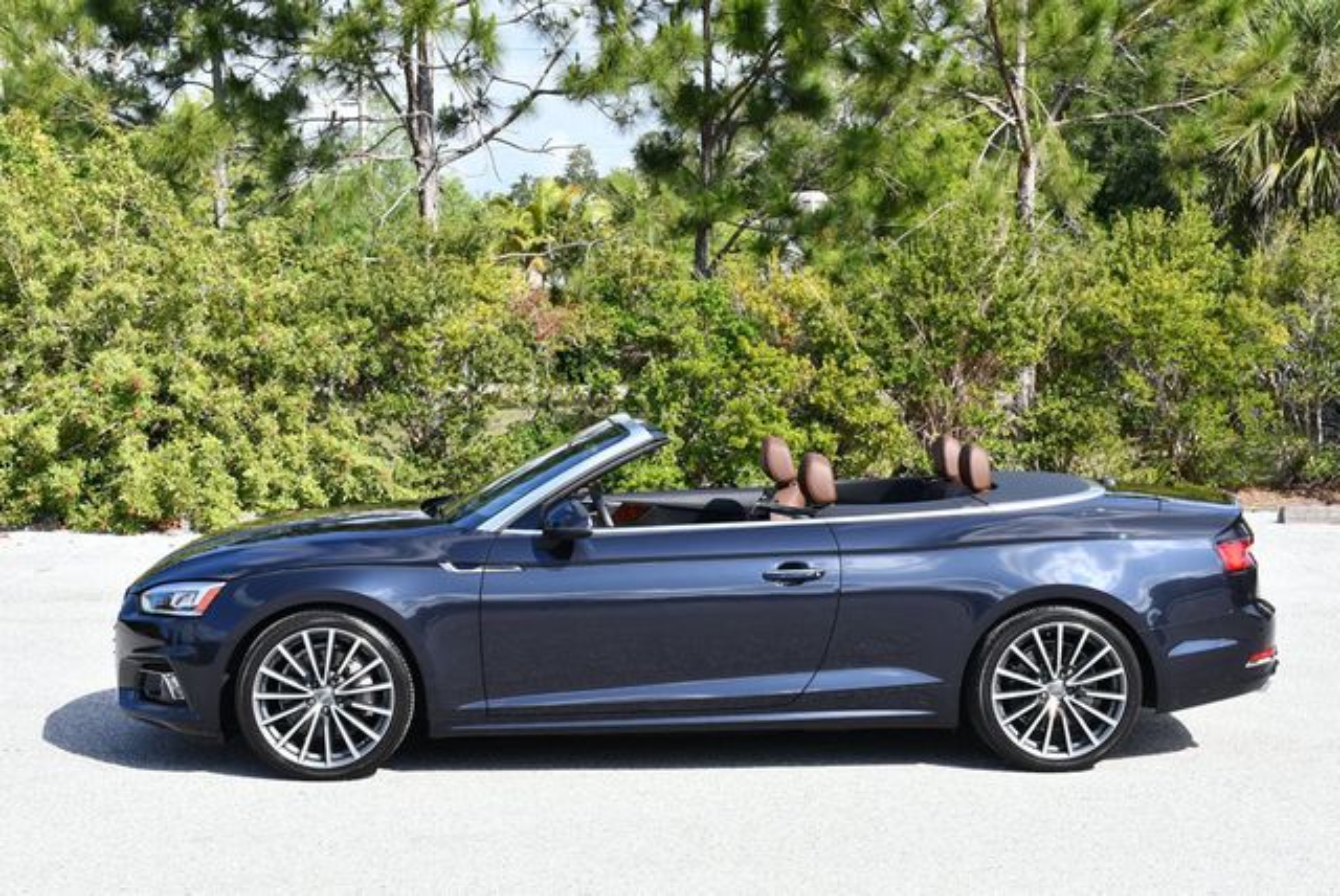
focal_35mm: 60
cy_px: 448
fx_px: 2235
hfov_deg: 33.4
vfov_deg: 22.7
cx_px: 670
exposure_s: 1/250
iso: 200
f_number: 7.1
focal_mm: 30
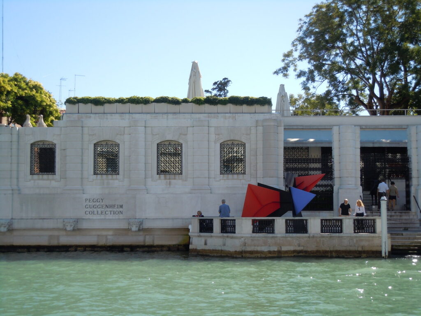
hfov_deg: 32.7
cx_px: 210
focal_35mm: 59
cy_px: 158
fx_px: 718
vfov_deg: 24.8
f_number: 4
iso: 100
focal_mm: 10.6
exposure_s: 1/400
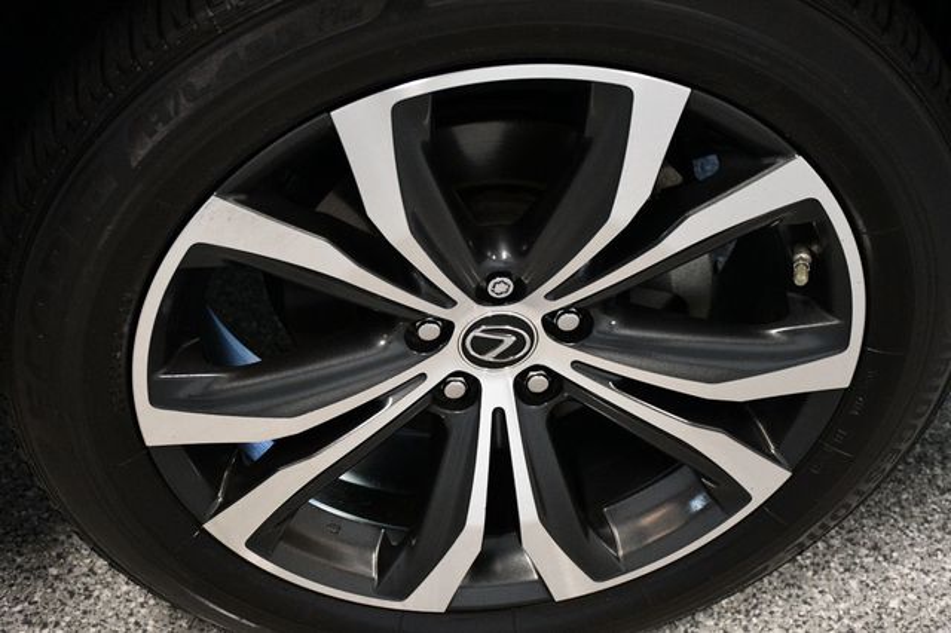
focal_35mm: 57
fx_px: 1505
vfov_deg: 23.8
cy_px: 316
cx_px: 476
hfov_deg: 35.1
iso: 3200
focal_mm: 38
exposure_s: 1/100
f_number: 4.2
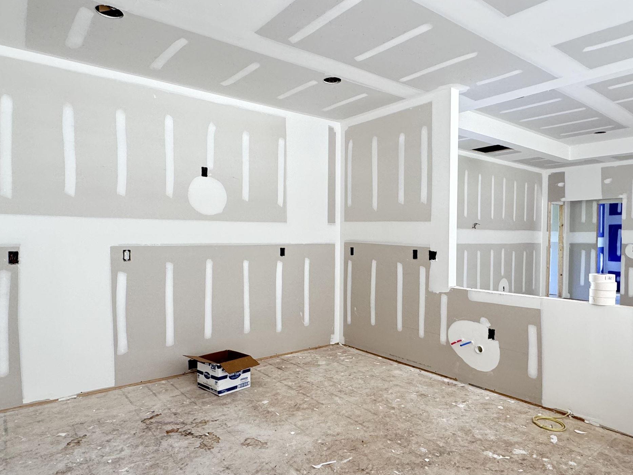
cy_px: 246
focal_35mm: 23
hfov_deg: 73.9
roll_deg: -0.2
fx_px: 421
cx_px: 320
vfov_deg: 58.9
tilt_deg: -1.7
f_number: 2.2
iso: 250
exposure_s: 1/99
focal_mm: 2.22
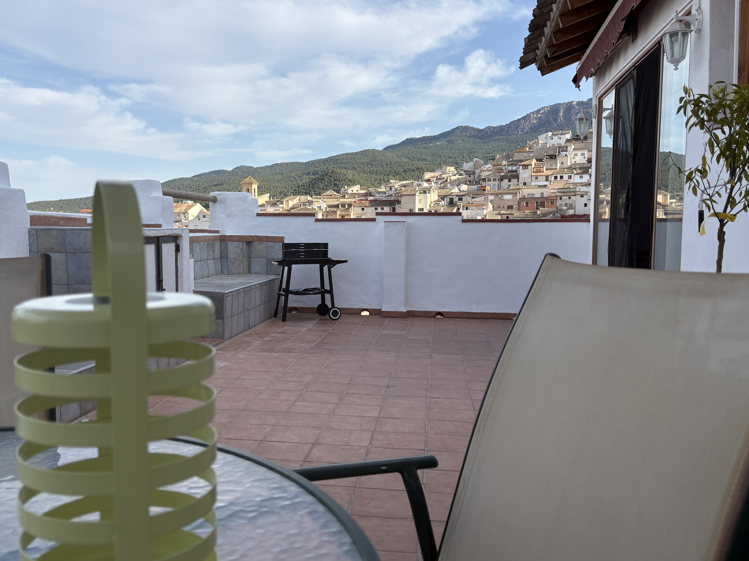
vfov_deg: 45.4
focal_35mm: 31
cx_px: 307
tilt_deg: -4.9
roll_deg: +0.3
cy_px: 283
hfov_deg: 58.0
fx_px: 671
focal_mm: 5.96
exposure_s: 1/2538
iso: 50
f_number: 1.6
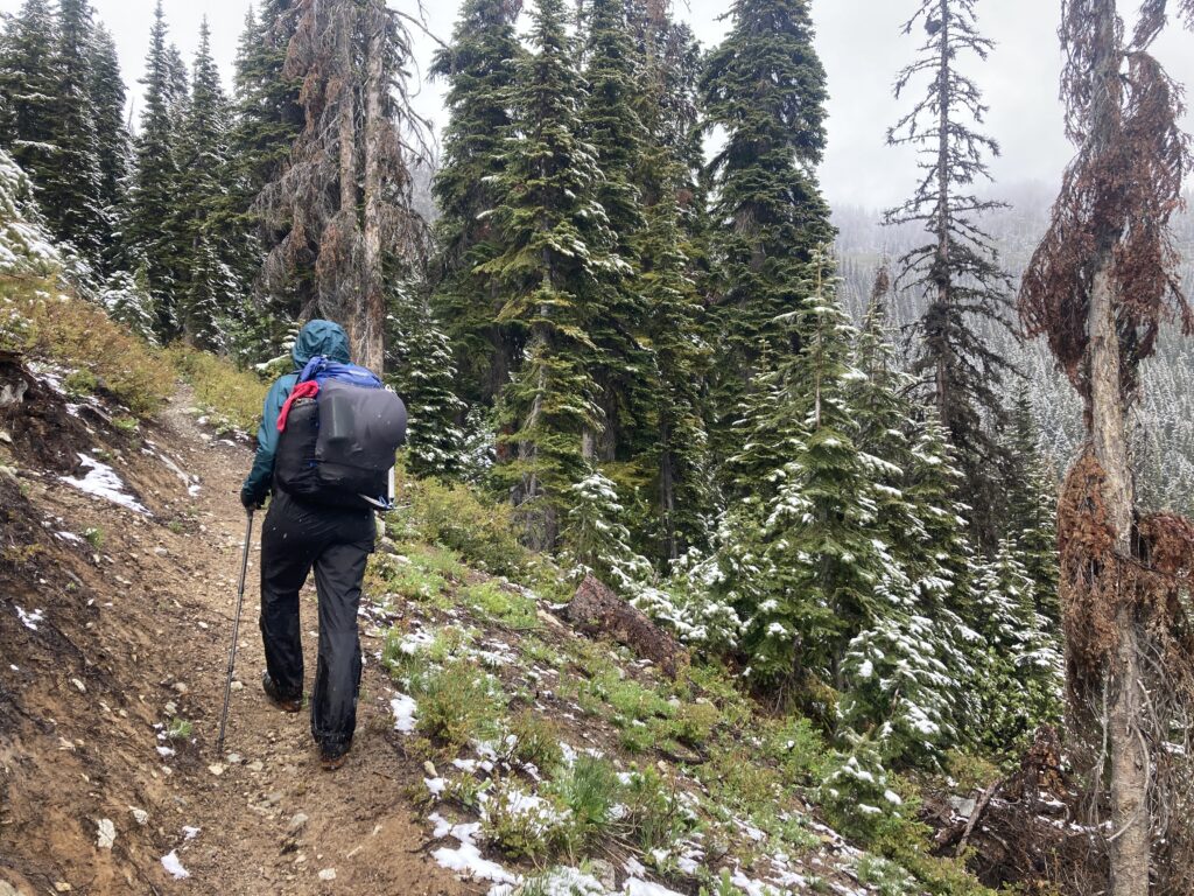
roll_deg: -2.2
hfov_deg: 63.4
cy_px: 448
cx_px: 597
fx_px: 966
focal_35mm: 28
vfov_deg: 49.7
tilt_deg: +6.6
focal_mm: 3.99
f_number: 1.8
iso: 20
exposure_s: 1/342
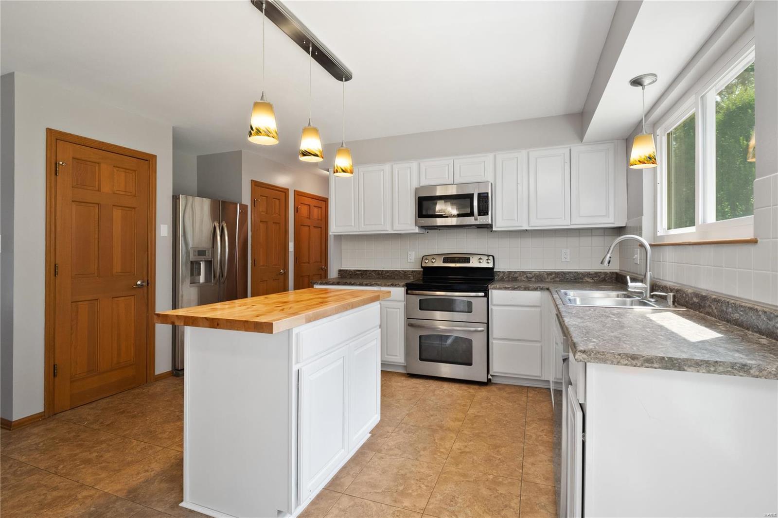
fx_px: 346
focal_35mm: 16
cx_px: 389
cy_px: 259
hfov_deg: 96.7
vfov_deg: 73.7
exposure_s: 1/6
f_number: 8
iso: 400
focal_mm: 8
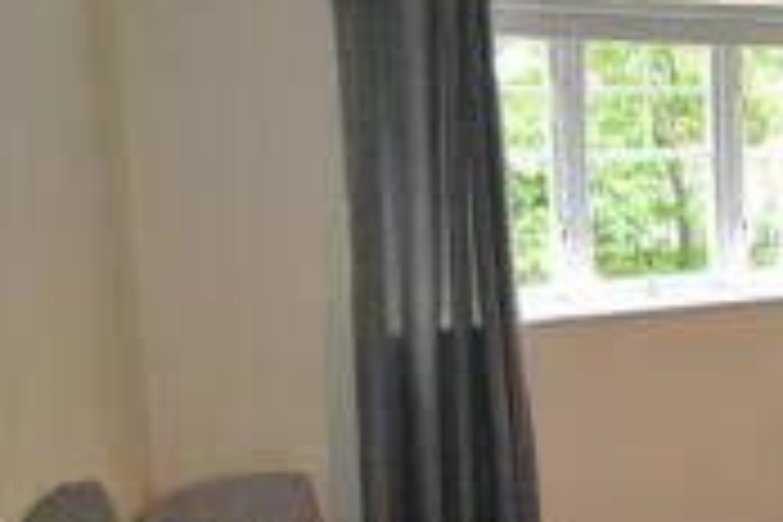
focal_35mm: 41
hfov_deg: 42.3
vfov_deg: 32.6
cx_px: 747
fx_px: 892
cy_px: 223
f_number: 3.5
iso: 640
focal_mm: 10
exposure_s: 1/60
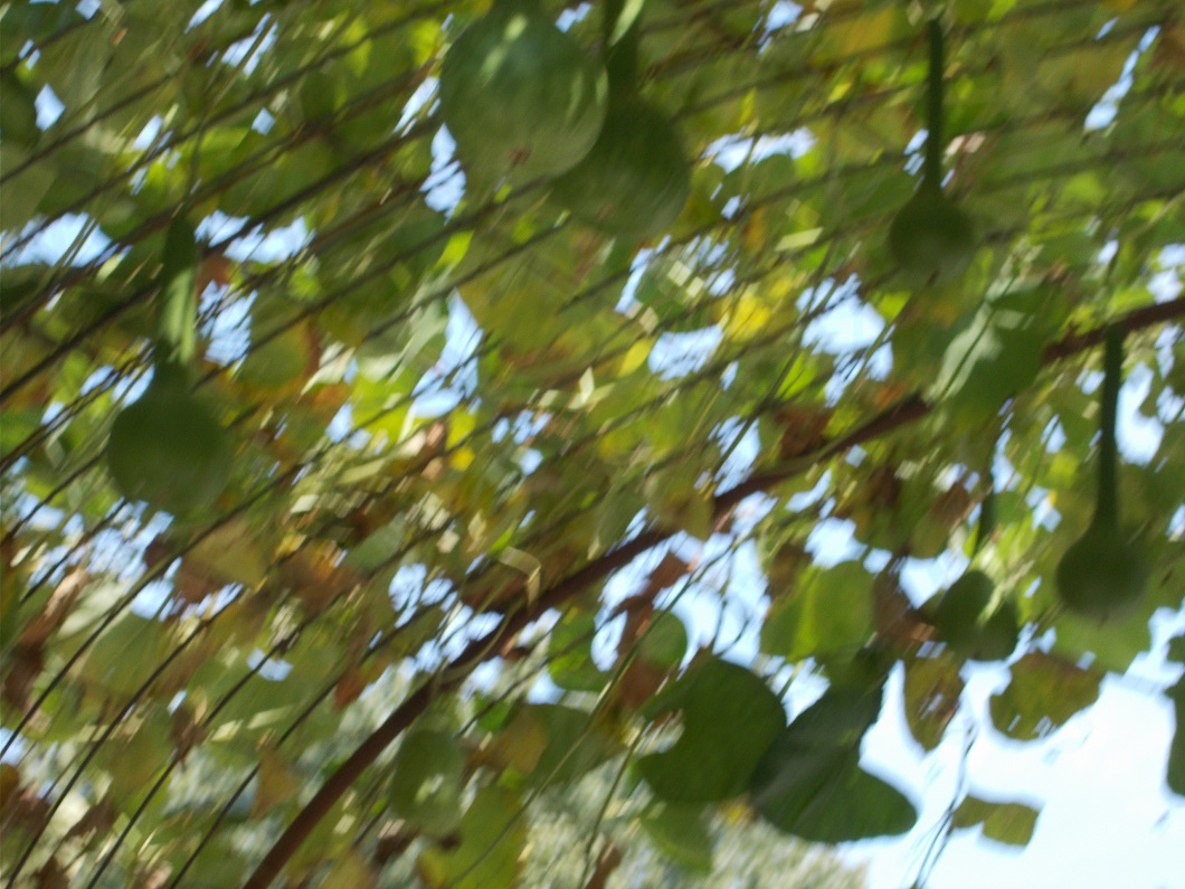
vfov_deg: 11.4
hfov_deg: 15.2
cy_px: 444
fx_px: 4450
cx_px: 592
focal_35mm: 130
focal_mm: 23
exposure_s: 1/100
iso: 80
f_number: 6.5
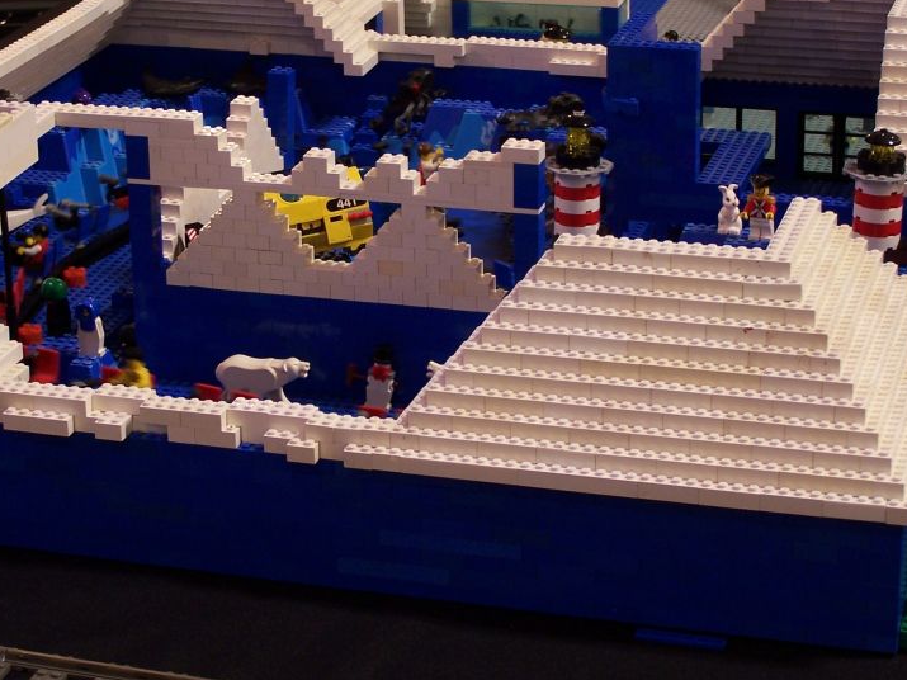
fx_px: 2515
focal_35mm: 96
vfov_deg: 15.4
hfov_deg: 20.4
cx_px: 373
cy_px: 255
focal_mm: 11.1
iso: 80
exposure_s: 1/2
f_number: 3.2
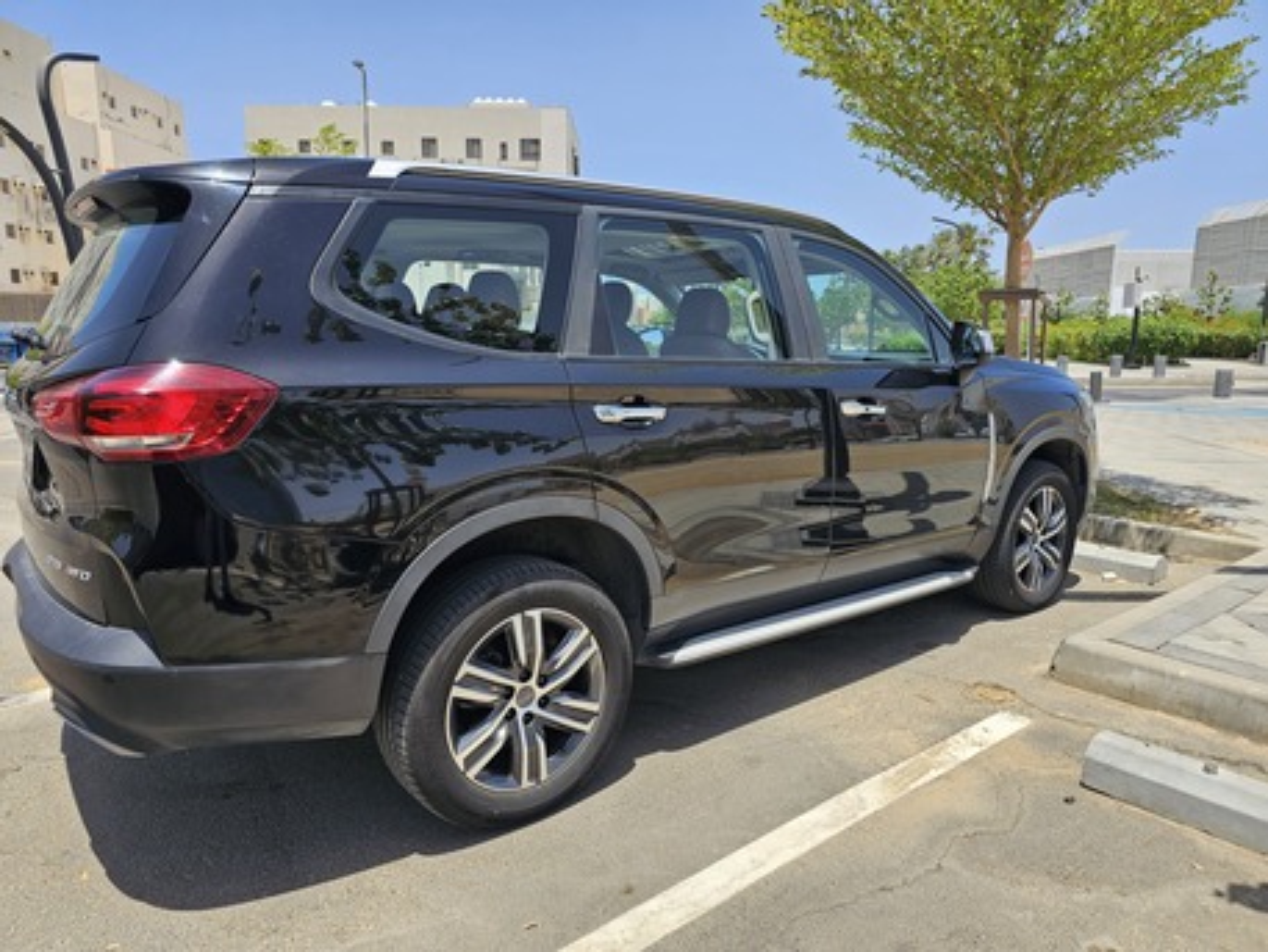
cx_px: 634
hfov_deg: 73.9
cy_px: 476
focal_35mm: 23
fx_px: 843
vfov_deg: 58.9
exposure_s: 1/535
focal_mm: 6.3
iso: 10
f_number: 1.7
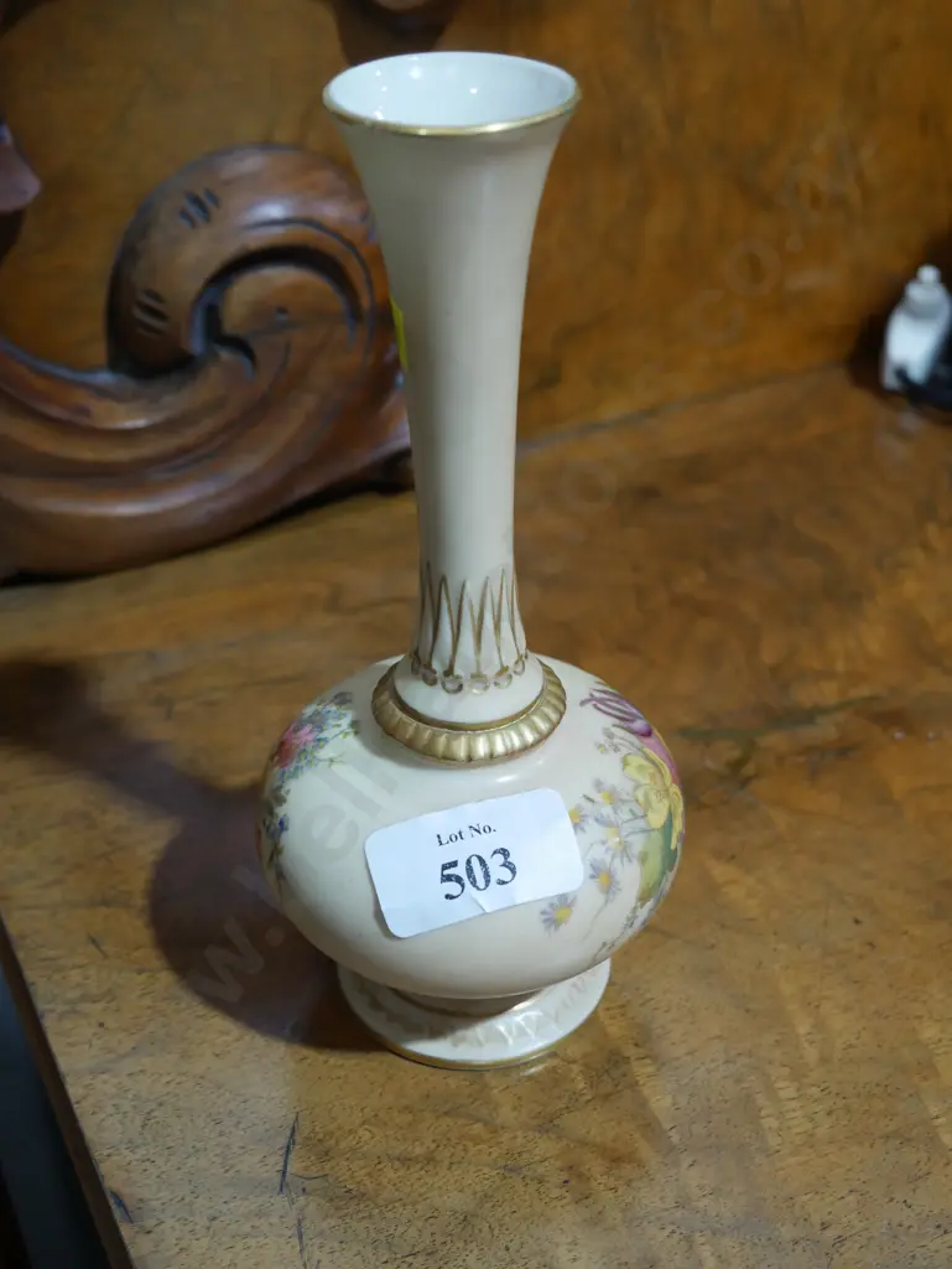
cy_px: 634
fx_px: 1539
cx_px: 476
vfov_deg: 44.8
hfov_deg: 34.4
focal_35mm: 42
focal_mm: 21
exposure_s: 1/60
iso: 640
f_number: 4.6
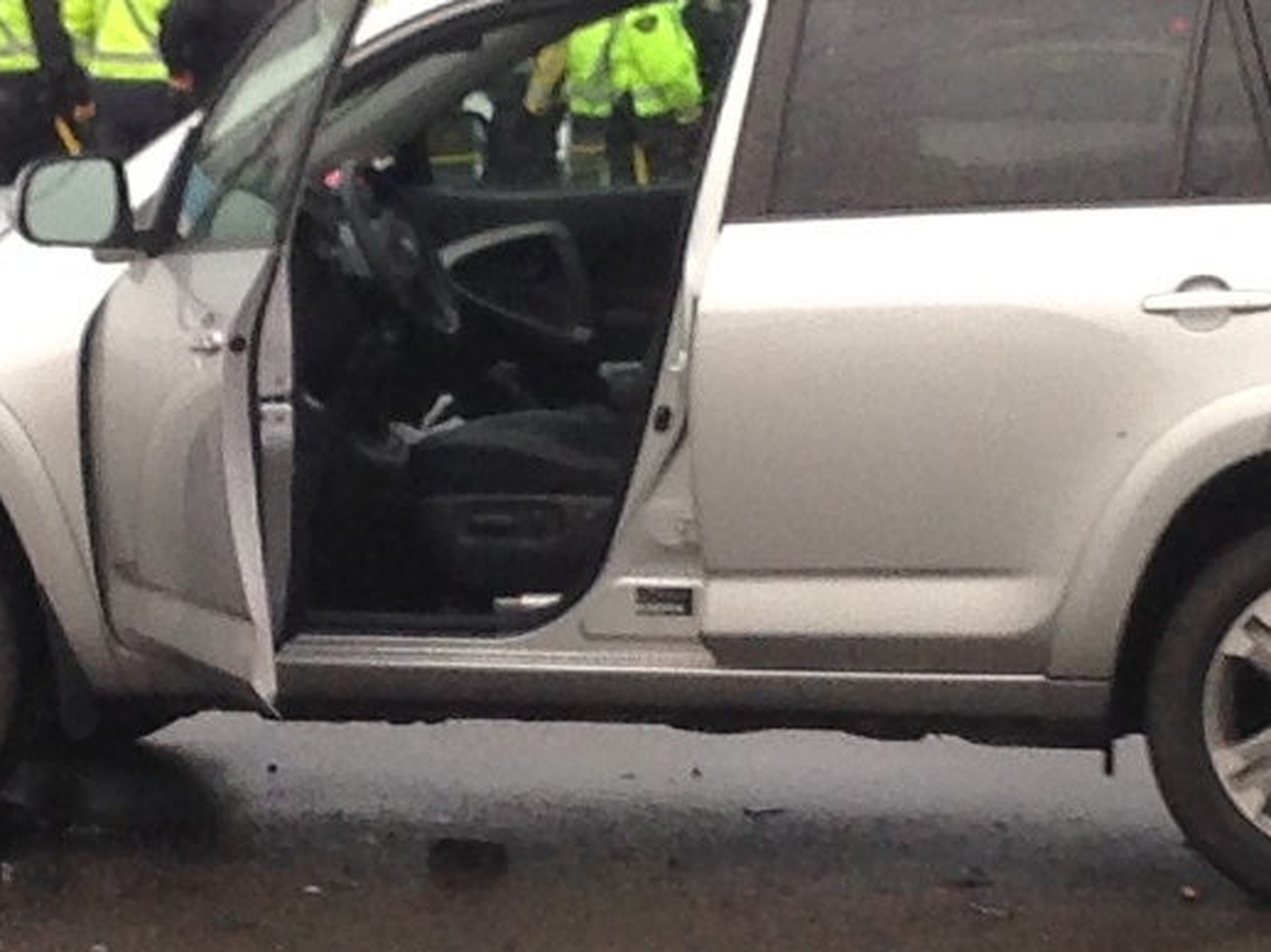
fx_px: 7634
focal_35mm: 208
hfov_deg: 9.5
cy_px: 569
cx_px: 371
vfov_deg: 7.1
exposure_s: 1/120
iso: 50
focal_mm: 4.12
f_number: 2.4
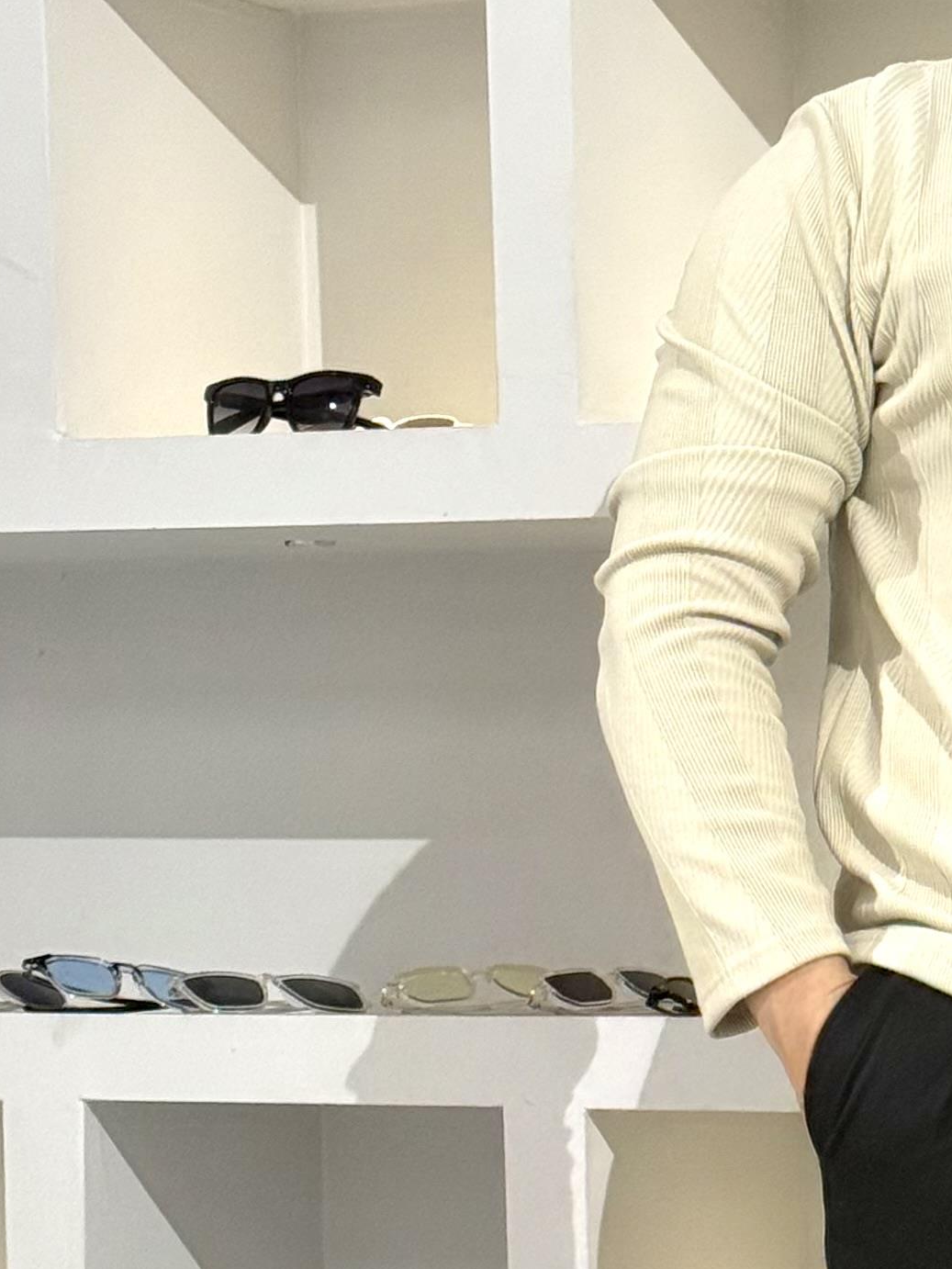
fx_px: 5132
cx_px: 1204
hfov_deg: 10.4
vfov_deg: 13.9
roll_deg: +0.6
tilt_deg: -3.2
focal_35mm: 140
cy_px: 1289
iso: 80
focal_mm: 6.76
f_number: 1.78
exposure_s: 1/100
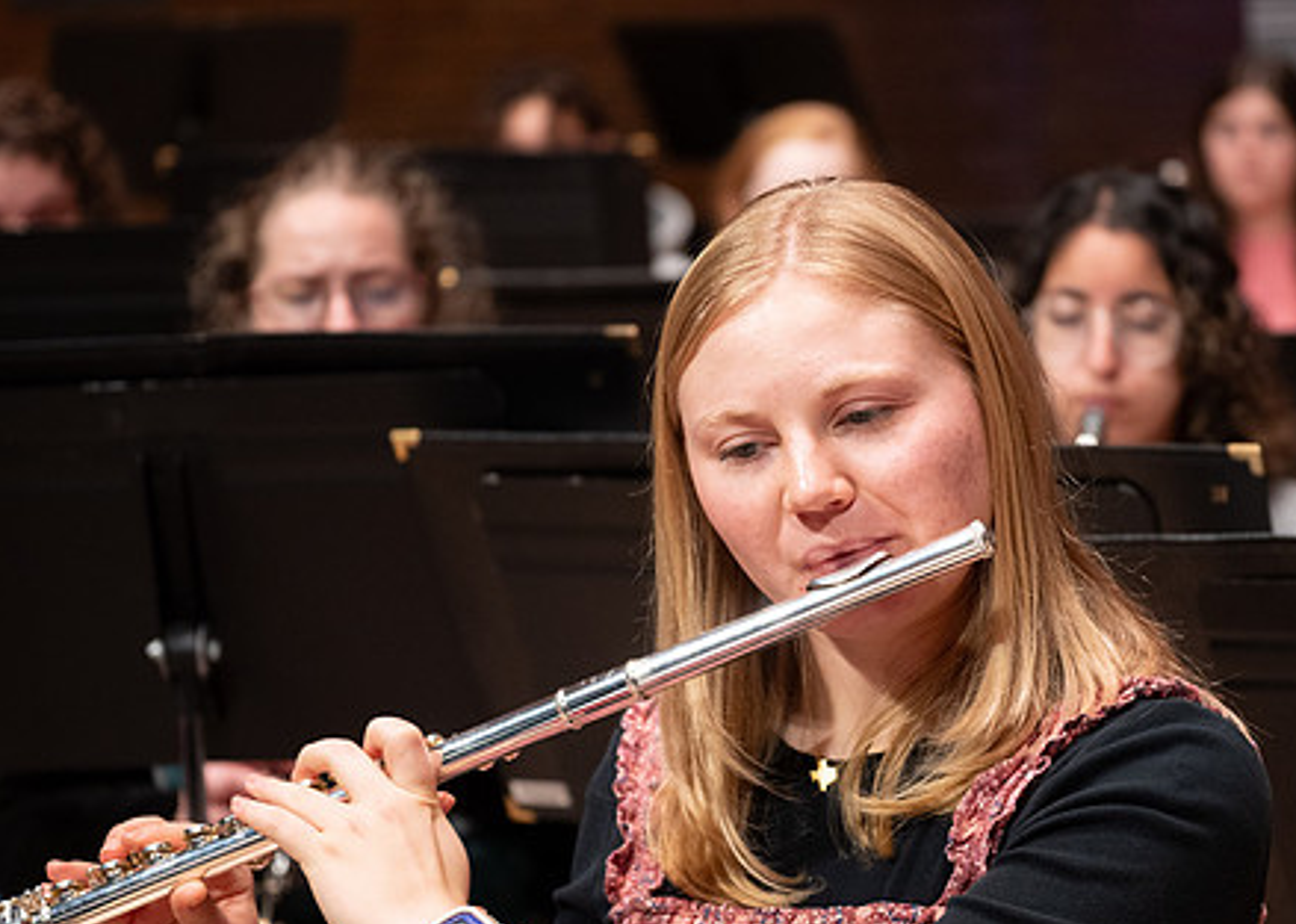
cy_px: 512
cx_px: 907
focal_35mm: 109
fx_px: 4010
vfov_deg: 13.1
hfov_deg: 18.3
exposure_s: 1/320
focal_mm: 70
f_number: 2.8
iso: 640
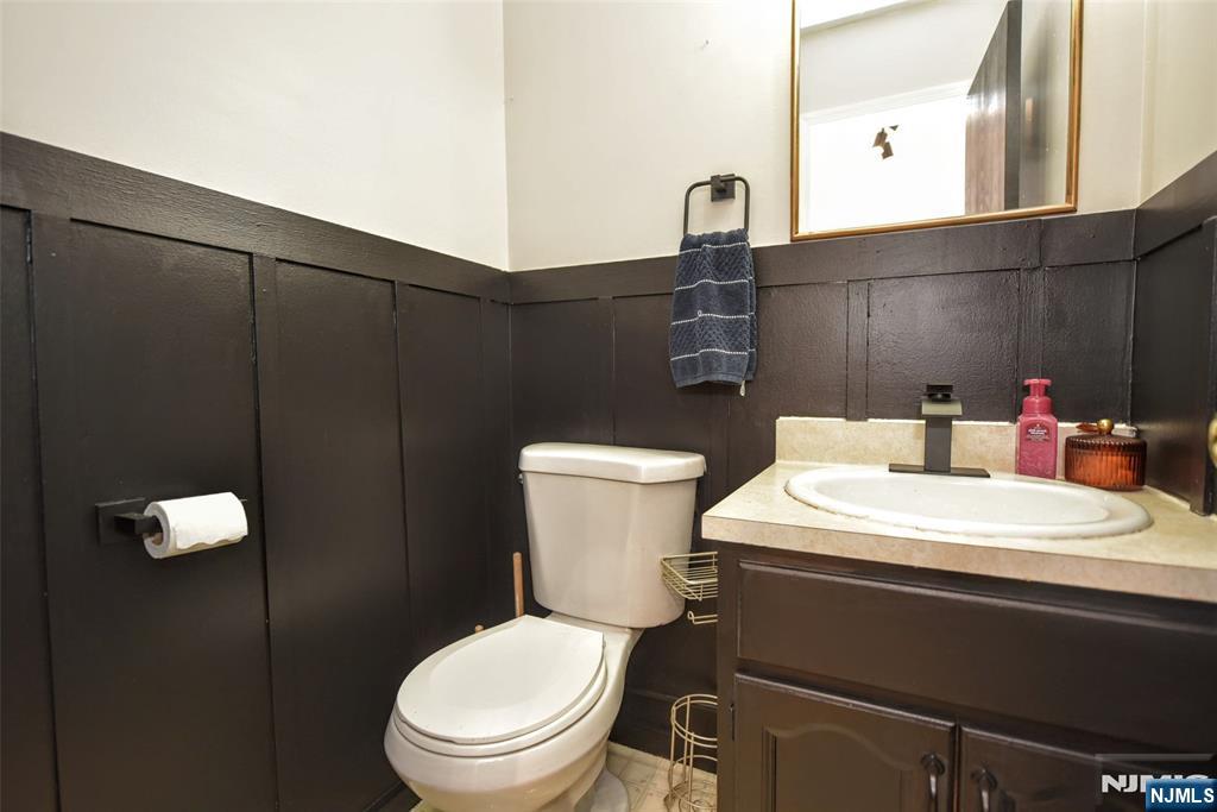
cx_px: 608
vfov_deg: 70.5
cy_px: 406
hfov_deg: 93.3
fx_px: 575
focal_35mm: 17
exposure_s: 1/60
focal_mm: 17
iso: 1250
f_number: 2.8
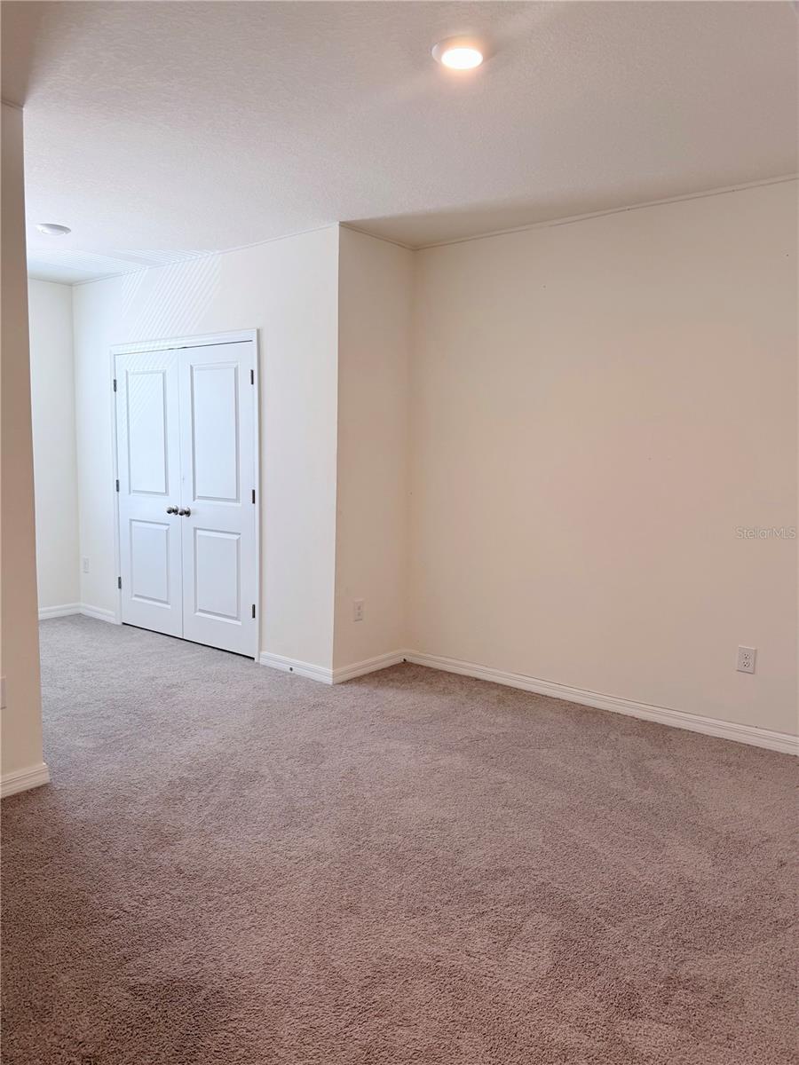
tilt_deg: -6.9
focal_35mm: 24
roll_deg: -1.4
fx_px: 739
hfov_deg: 56.8
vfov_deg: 71.6
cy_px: 532
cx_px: 400
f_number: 1.78
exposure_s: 1/120
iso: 100
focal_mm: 6.76
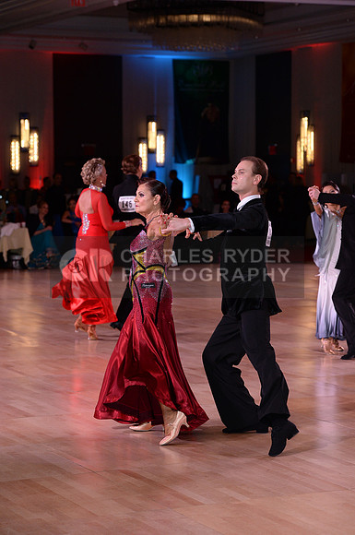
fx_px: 1558
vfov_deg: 19.5
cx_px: 178
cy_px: 268
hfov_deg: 13.0
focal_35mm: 105
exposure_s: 1/250
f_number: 5.6
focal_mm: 105
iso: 2000
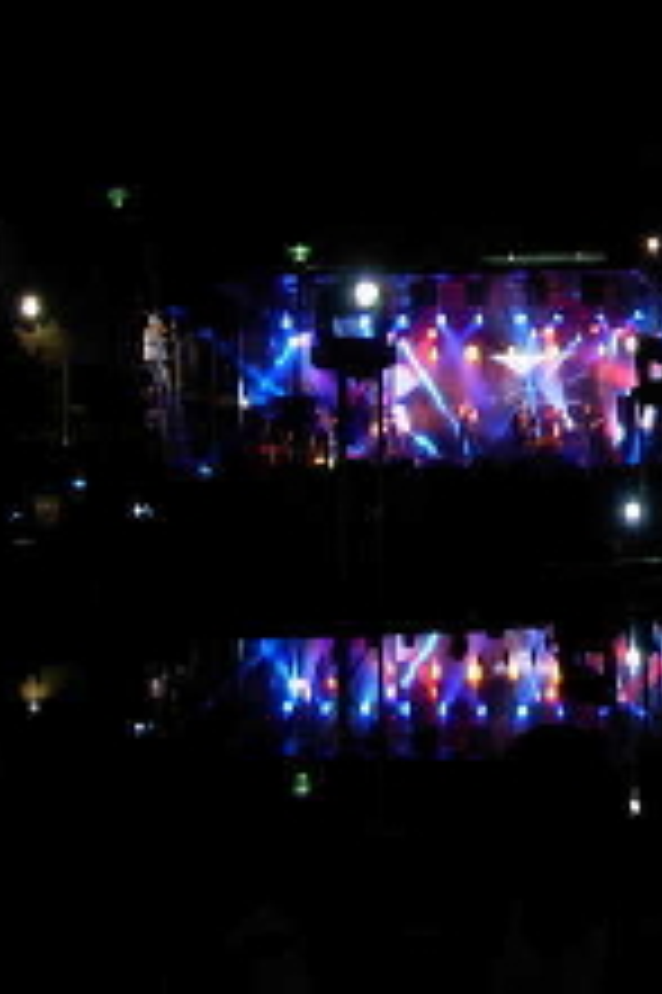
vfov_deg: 23.5
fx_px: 2376
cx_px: 572
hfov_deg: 15.7
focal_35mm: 86
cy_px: 301
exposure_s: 1/9.5
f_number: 2.9
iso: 79
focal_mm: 6.3
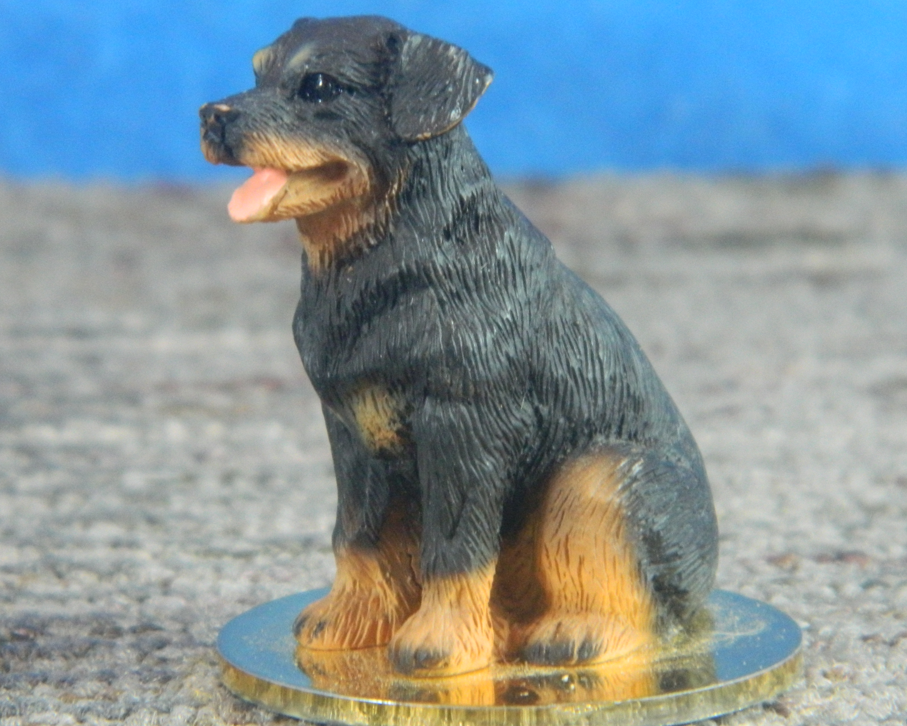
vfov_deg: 6.7
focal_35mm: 232
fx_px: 6228
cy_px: 331
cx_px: 450
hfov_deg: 8.3
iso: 400
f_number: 5.1
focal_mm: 31.8
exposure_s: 1/8
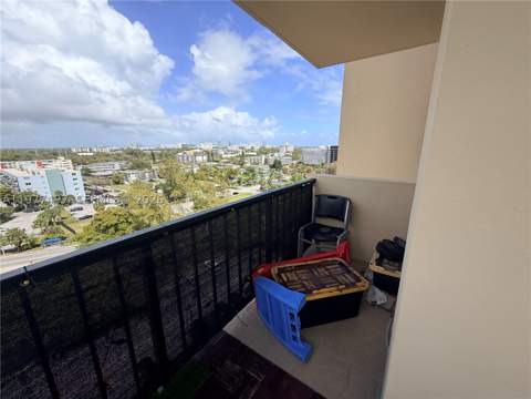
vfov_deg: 85.7
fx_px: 215
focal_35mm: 14
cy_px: 200
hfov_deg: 102.1
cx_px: 266
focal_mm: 2.22
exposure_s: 1/770
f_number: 2.2
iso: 25
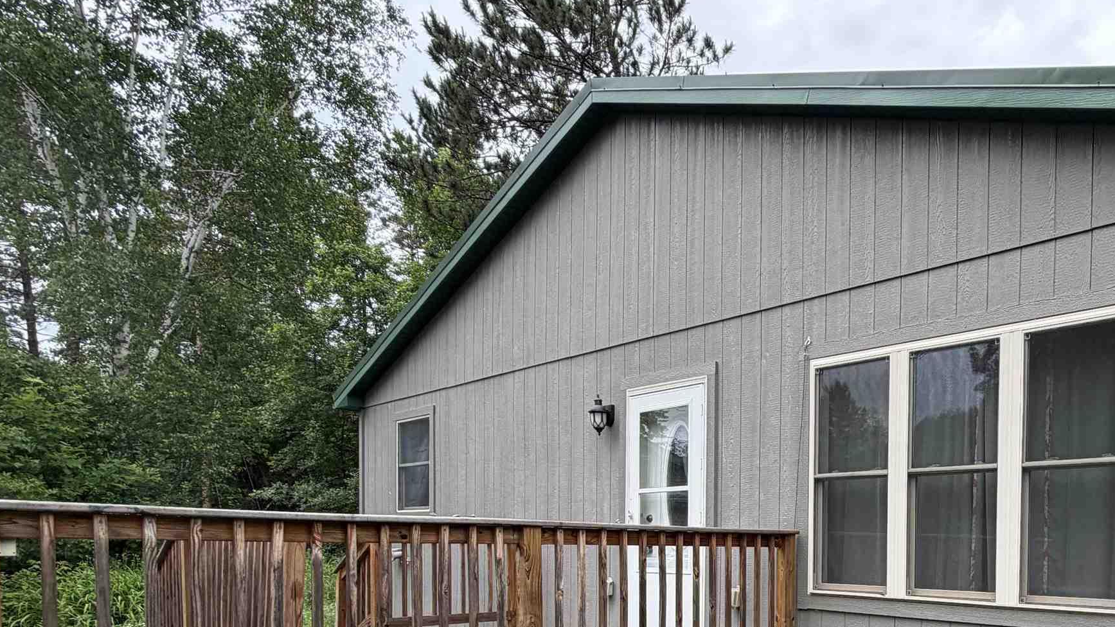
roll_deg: +0.4
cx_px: 880
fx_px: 798
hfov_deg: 64.2
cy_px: 570
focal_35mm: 27
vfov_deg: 39.6
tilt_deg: -0.2
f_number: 2.2
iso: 50
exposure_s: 1/280
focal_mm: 2.22
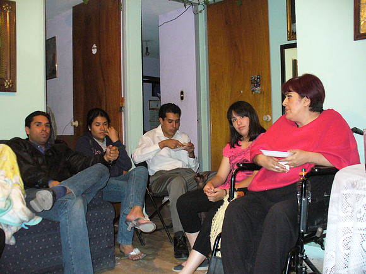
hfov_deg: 50.1
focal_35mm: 37
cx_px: 183
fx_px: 391
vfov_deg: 38.7
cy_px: 137
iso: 400
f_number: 2.8
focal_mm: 6.1
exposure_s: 1/30
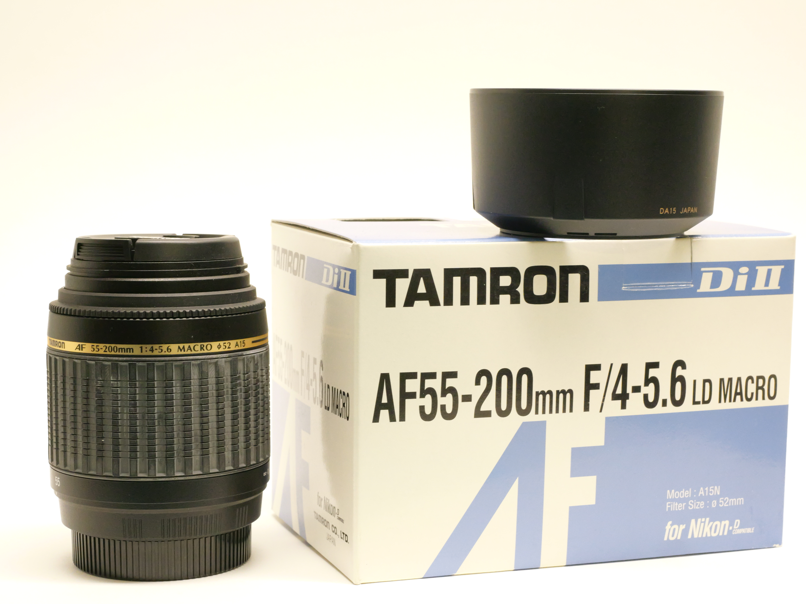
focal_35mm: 64
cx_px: 400
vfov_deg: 22.9
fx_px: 1490
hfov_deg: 30.3
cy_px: 320
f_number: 8
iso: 3200
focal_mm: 30
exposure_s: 1/60
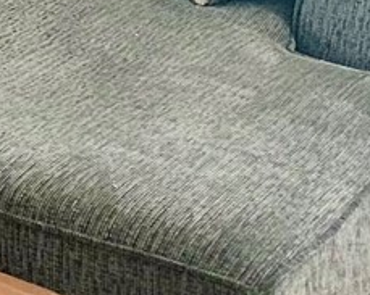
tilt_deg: -6.0
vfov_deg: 8.4
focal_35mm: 164
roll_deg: +0.2
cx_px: -845
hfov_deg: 8.9
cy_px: -466
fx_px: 1795
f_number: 1.78
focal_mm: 6.86
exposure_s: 1/121
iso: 125
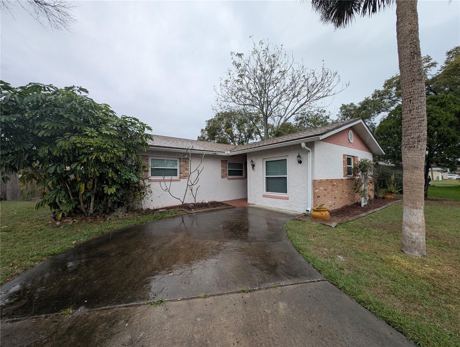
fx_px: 160
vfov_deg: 94.6
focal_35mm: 12
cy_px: 174
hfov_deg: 110.5
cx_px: 230
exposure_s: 1/225
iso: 41
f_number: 1.95
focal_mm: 2.23
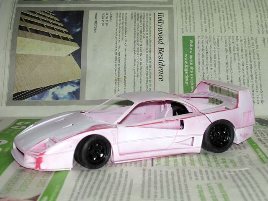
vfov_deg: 20.4
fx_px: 557
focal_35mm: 72
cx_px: 134
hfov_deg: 27.0
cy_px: 100
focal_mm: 10.9
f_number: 3.7
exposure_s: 1/60.1
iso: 100
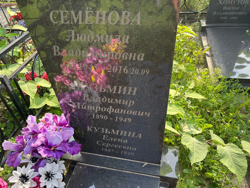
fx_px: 188
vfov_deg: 53.1
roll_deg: +4.5
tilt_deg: -42.8
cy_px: 94
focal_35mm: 26
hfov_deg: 67.3
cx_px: 125
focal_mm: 5.96
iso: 40
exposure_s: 1/198
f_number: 1.6
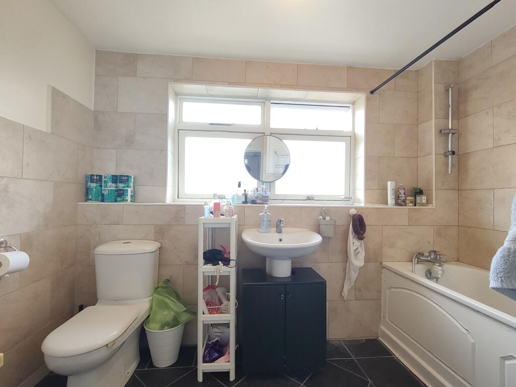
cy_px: 194
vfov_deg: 81.7
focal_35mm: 15
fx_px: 224
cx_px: 258
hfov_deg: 98.2
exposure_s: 1/100
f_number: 2.2
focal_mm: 1.67
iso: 160
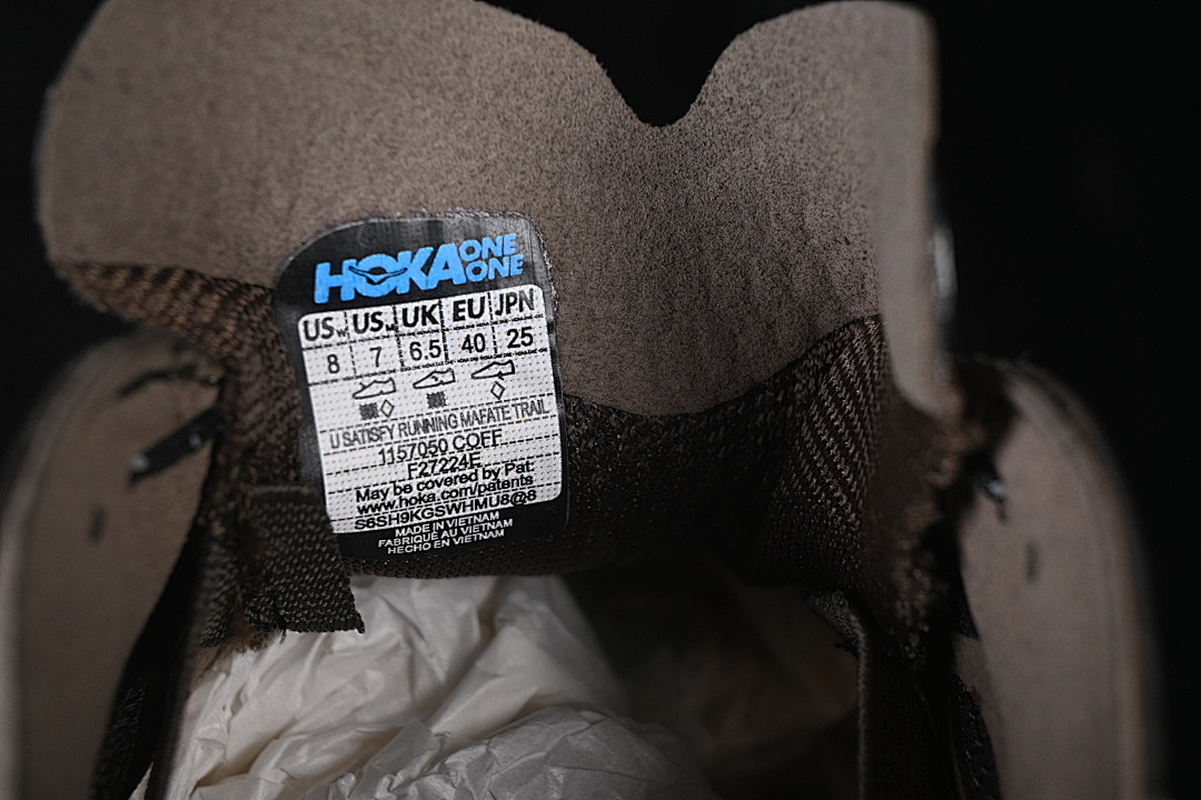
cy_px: 400
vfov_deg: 18.2
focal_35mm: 75
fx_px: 2502
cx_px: 600
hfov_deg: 27.0
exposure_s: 1/60
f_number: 6.3
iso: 160
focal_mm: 50
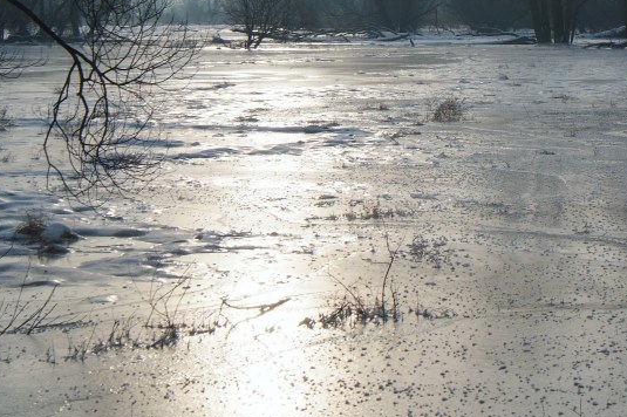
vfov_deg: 15.1
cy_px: 73
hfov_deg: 22.2
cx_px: 531
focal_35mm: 90
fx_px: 1566
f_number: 11
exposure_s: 1/500
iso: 200
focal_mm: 31
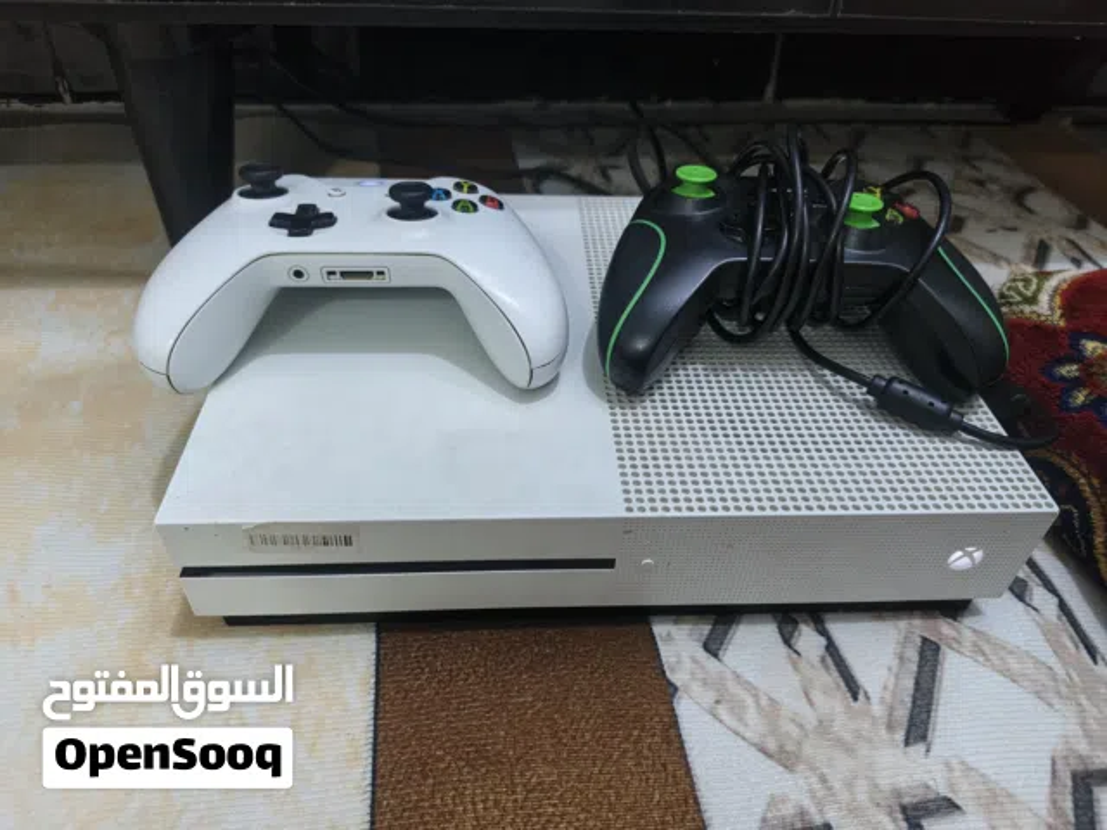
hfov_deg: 73.9
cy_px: 415
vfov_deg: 58.9
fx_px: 736
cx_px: 554
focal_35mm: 23
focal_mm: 5.56
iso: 796
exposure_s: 1/60
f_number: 1.8
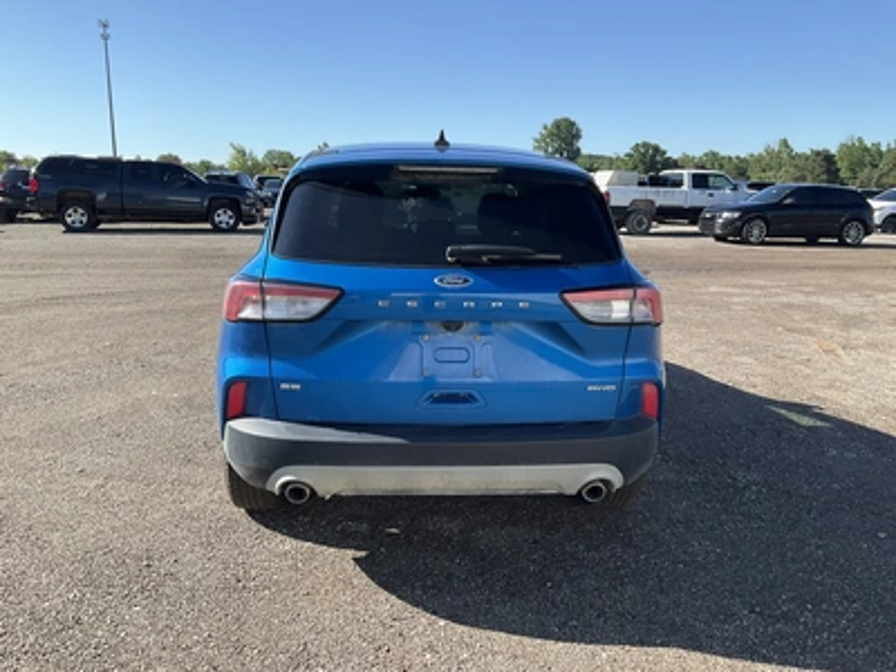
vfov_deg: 48.2
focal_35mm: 29
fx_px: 751
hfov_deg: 61.7
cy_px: 336
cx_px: 448
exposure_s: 1/997
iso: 25
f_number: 1.8
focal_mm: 3
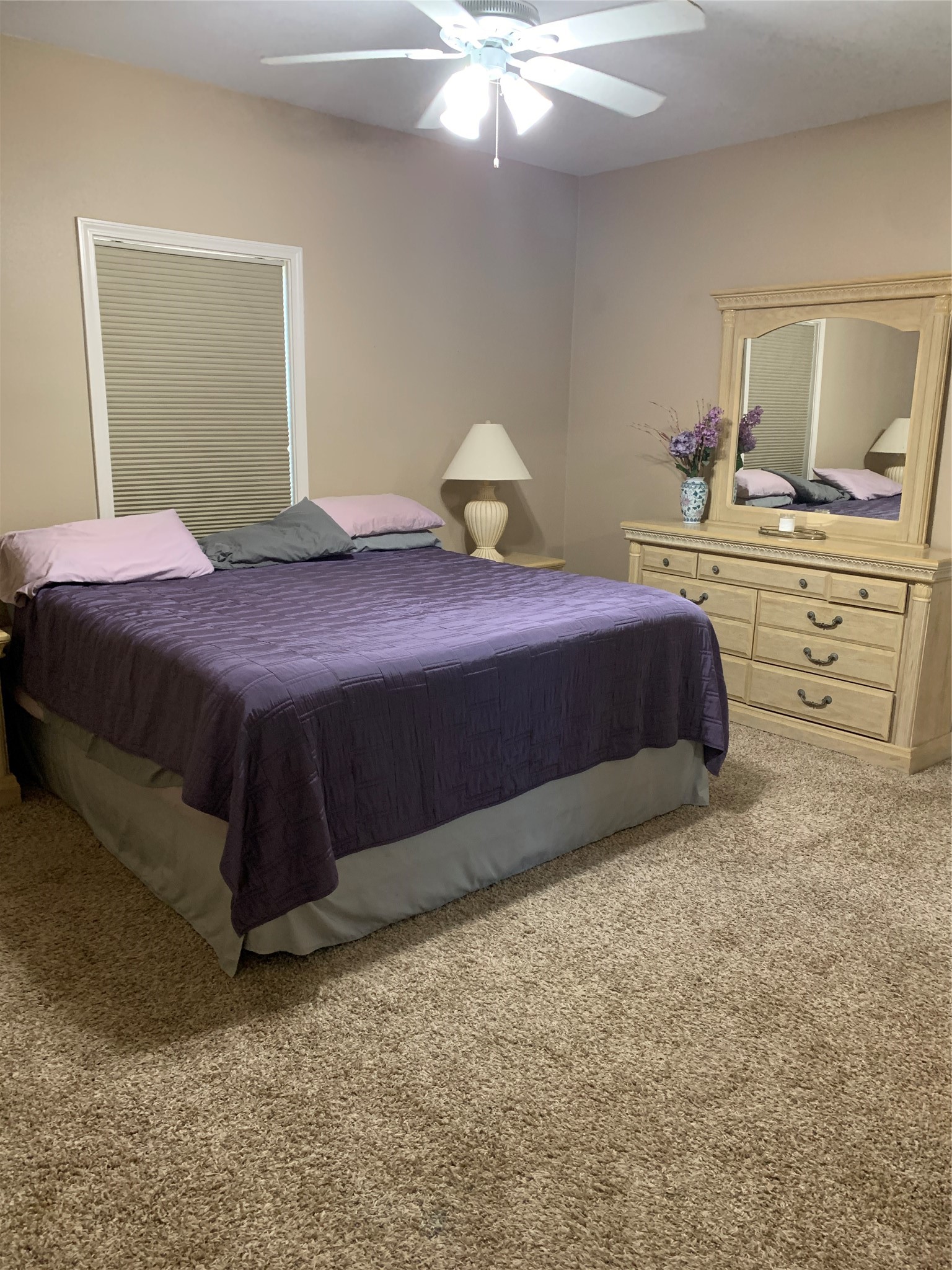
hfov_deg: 53.1
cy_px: 635
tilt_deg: -13.9
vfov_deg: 67.3
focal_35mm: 26
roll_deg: -0.8
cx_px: 476
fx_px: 953
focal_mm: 4.25
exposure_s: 1/40
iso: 250
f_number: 1.8
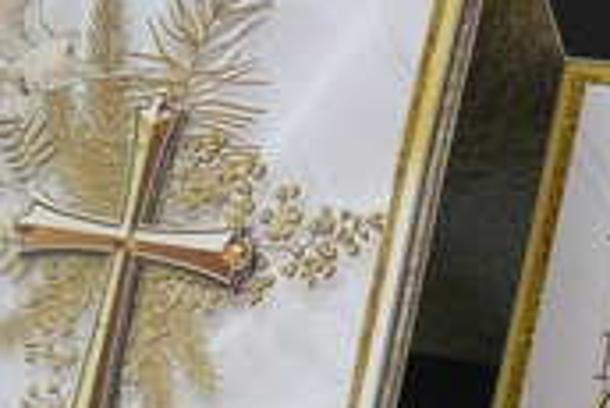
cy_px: 396
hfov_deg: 20.5
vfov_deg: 13.8
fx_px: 1662
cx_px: 511
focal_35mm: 98
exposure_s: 1/30
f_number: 2.8
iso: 200
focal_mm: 6
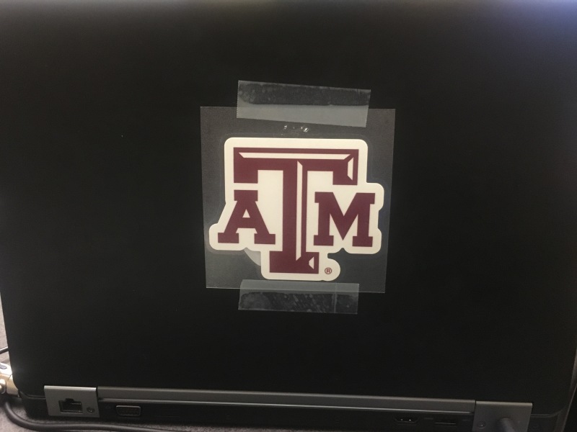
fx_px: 483
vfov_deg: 48.2
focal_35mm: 29
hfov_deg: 61.7
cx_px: 288
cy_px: 216
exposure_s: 1/15
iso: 250
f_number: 2.2
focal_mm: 4.15
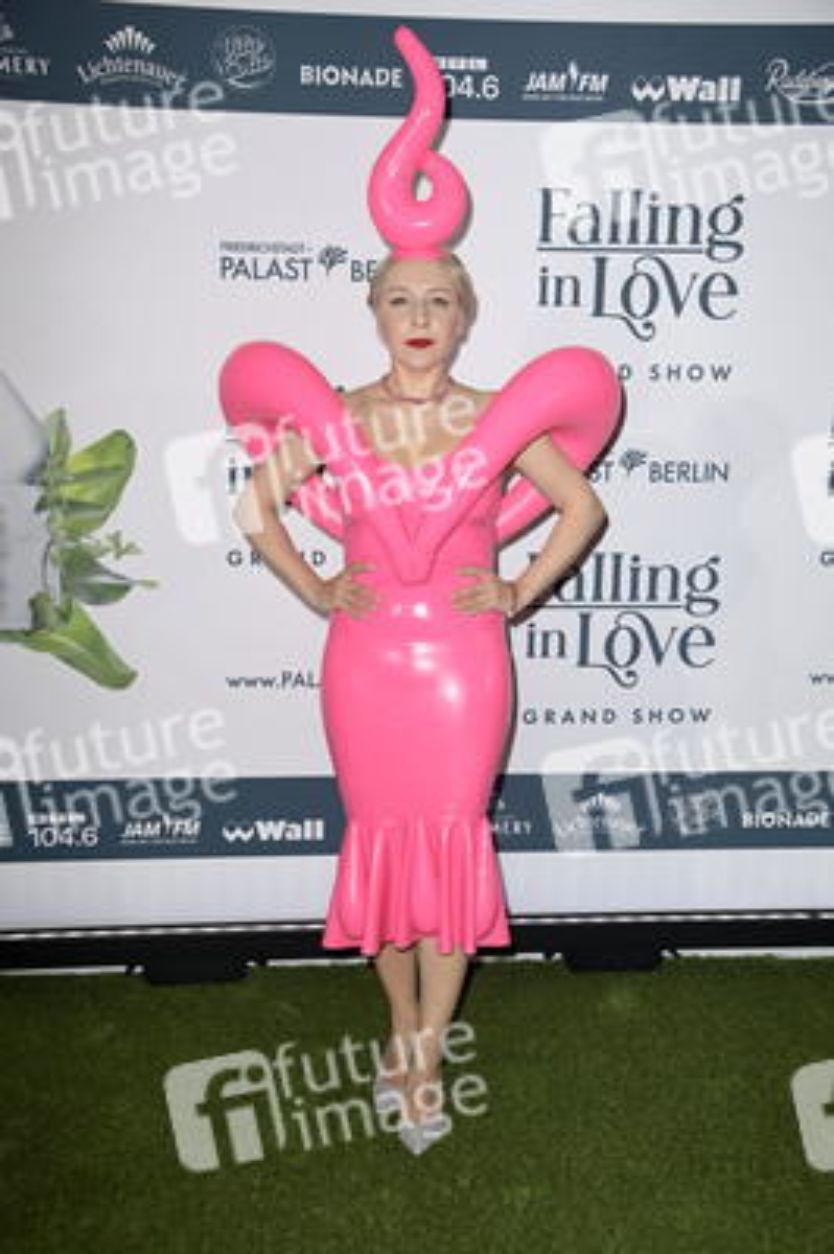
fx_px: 1532
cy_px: 627
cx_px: 417
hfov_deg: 30.5
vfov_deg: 44.5
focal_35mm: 44
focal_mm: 44
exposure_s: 1/250
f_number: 5.6
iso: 640
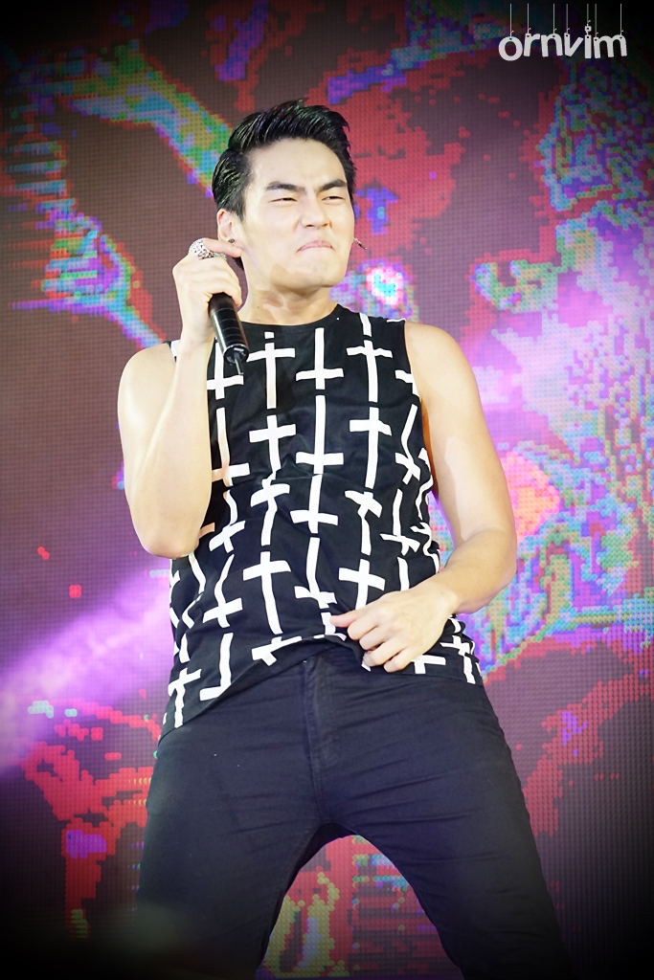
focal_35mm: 134
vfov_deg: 15.3
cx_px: 327
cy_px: 490
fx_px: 3650
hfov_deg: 10.2
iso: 2500
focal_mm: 134
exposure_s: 1/320
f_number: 4
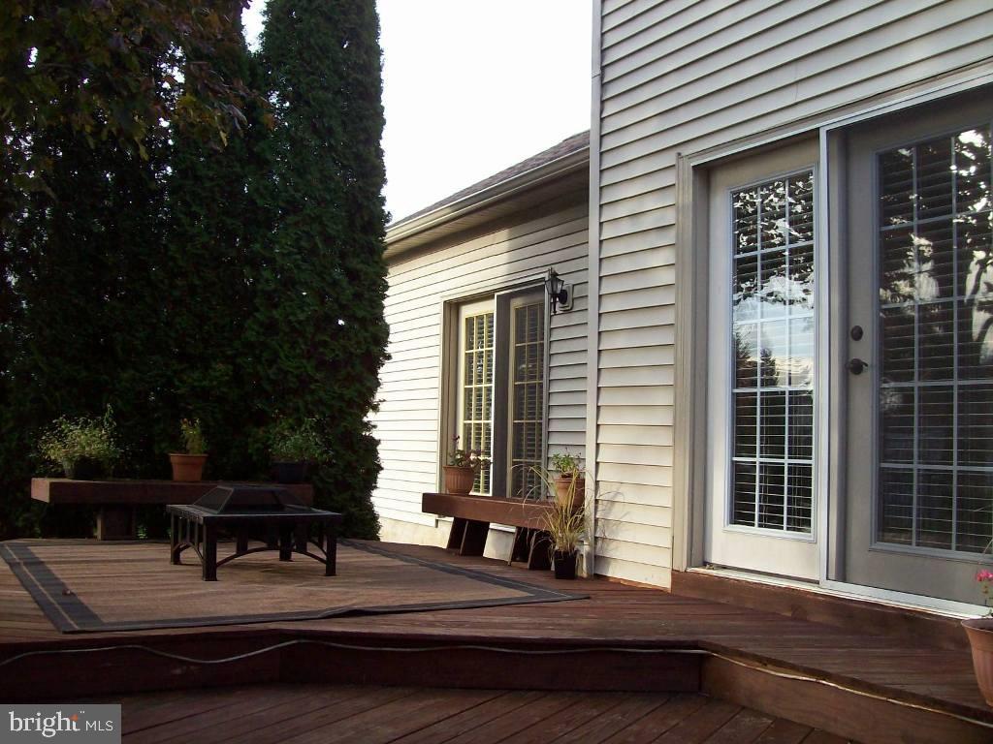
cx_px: 496
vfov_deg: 39.7
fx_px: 1033
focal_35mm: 36
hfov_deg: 51.4
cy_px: 372
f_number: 2.7
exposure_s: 1/208
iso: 80
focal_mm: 6
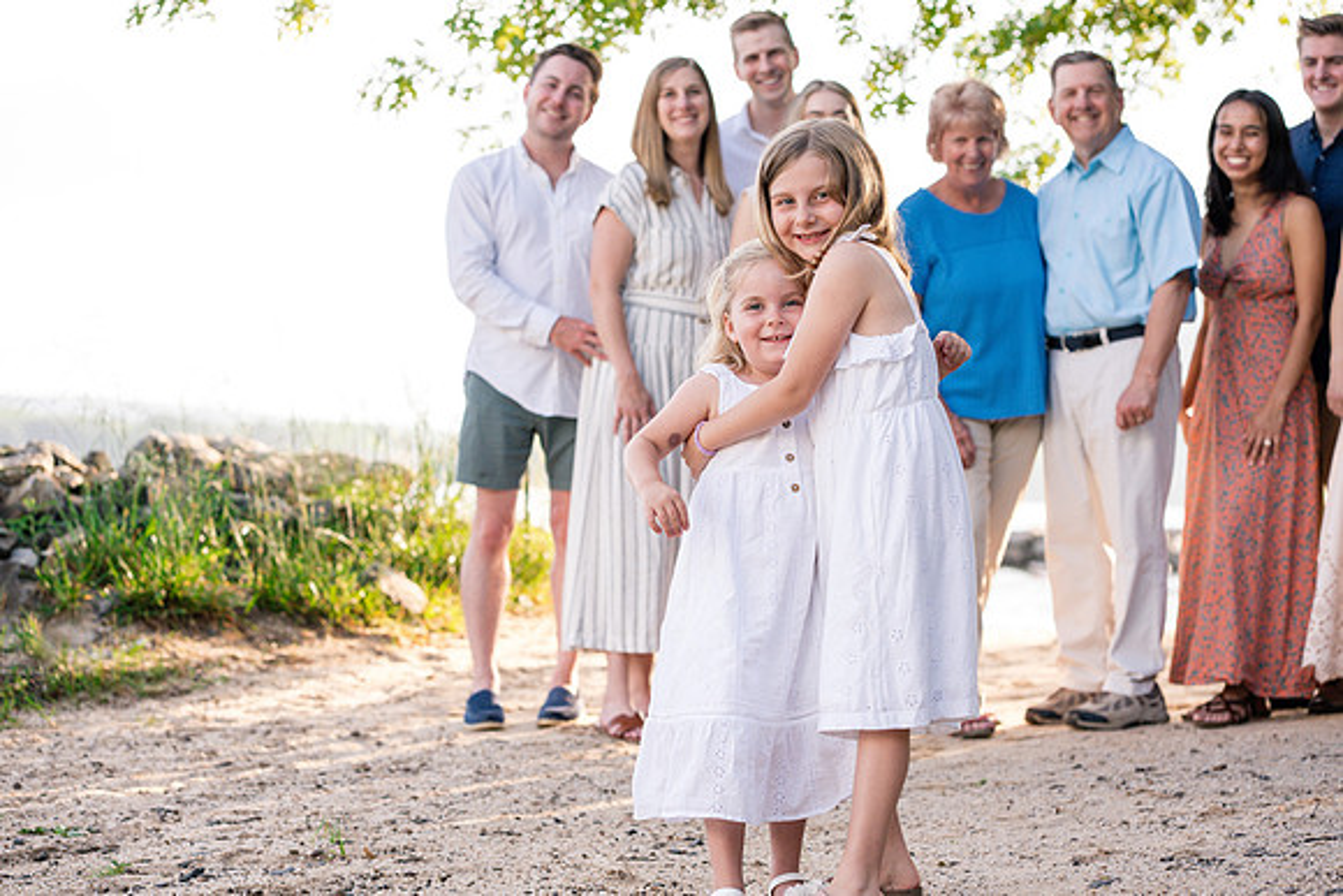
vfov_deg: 15.8
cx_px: 672
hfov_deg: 23.4
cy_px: 448
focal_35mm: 87
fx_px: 3238
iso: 800
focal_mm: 85
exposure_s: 1/800
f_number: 4.5
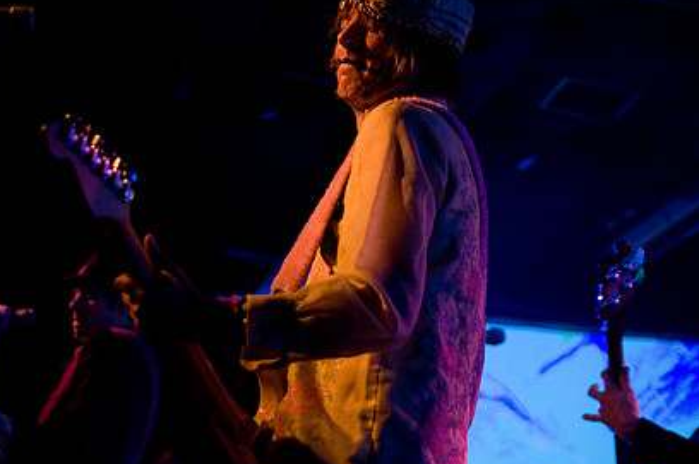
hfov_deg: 31.1
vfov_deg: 21.2
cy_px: 210
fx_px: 1241
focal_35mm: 64
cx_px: 204
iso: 1000
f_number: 1.8
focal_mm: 30
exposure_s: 1/250
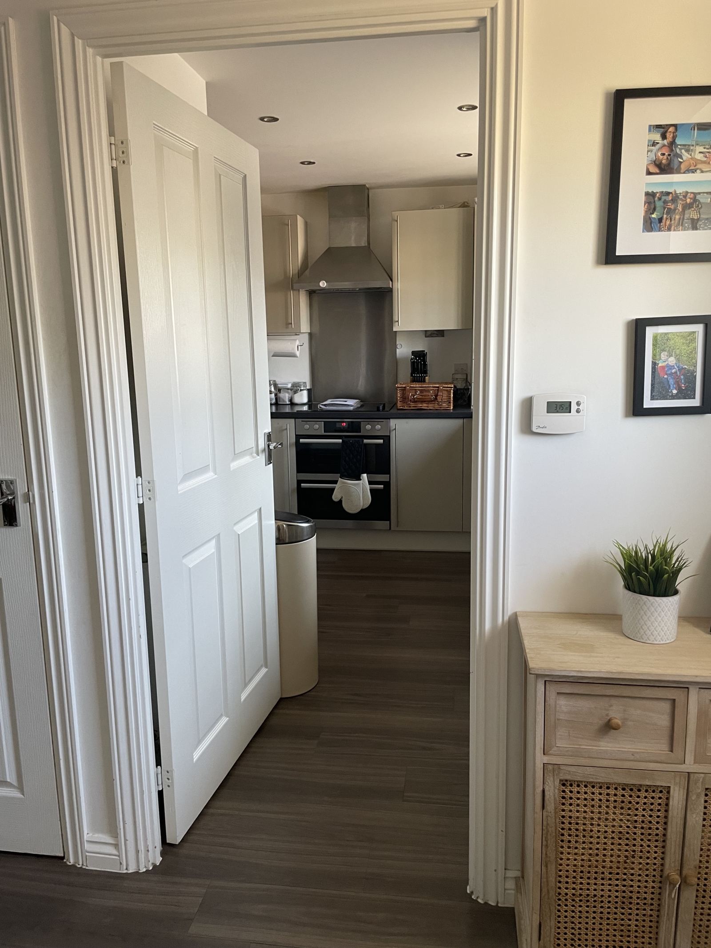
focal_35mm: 26
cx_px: 356
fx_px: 712
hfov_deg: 53.1
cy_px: 474
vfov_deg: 67.3
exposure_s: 1/93
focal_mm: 4.2
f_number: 1.6
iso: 125
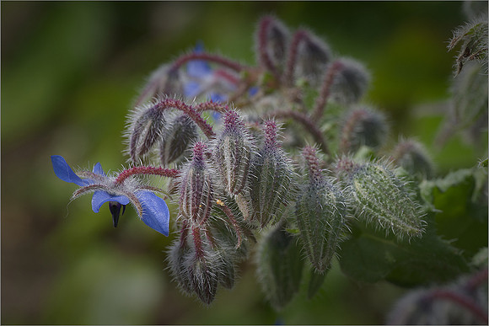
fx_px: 1427
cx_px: 244
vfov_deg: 13.0
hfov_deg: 19.5
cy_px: 163
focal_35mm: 105
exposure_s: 1/250
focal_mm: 105
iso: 100
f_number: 7.1
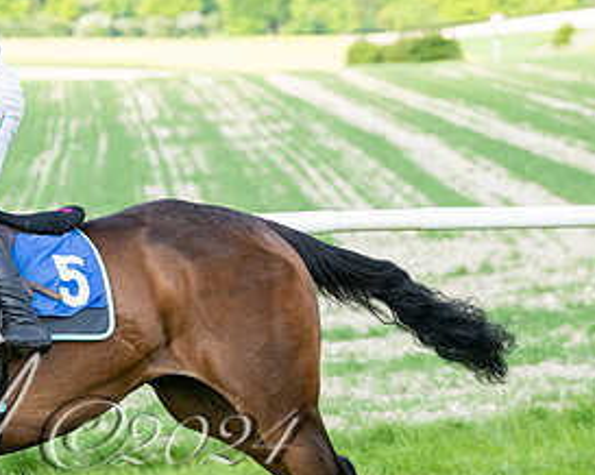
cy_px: 209
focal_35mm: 300
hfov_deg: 6.4
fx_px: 5279
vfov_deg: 5.2
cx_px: -147
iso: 400
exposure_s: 1/1600
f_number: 4
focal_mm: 100
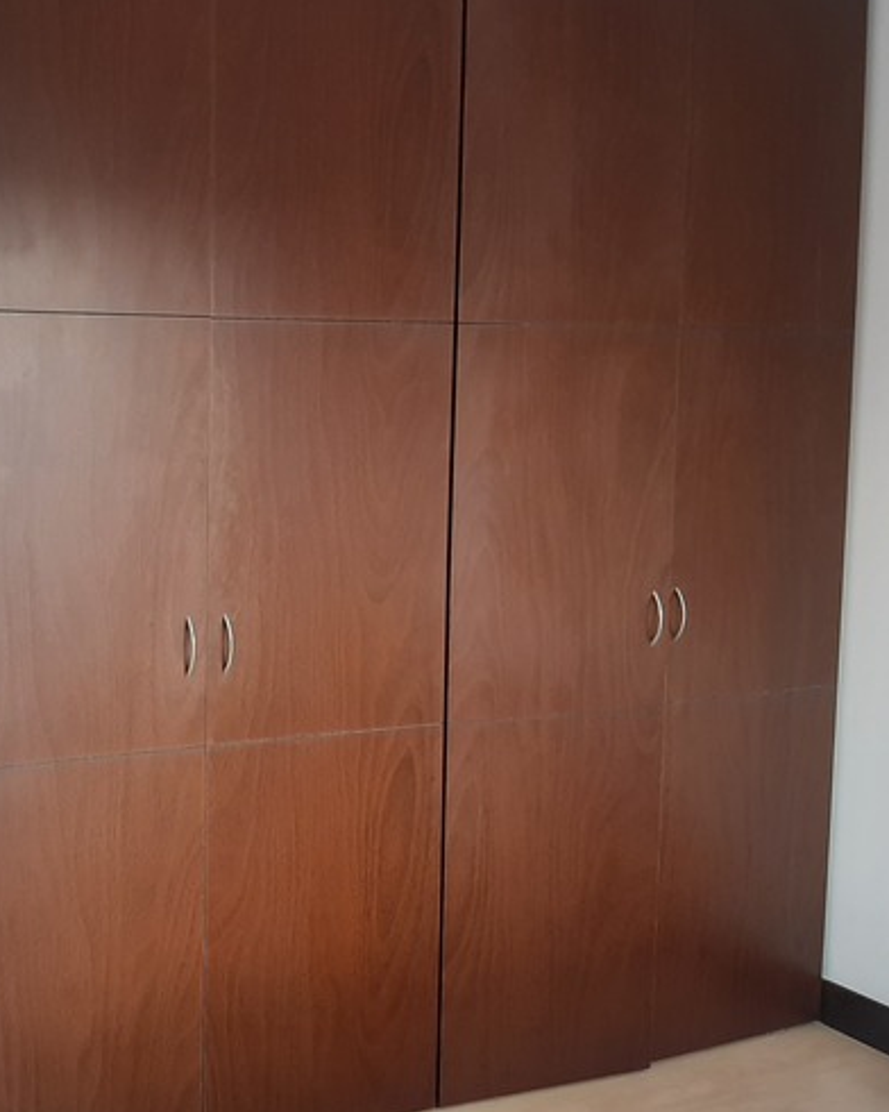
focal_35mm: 43
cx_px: 77
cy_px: 529
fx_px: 1414
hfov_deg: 33.0
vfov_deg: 42.9
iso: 64
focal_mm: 3.93
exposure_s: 1/60
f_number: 1.7
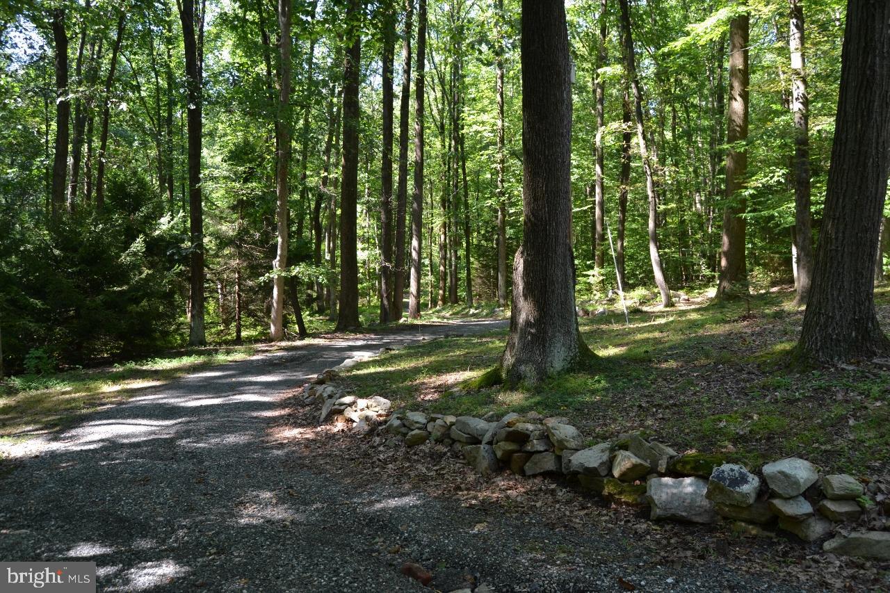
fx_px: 667
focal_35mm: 27
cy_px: 296
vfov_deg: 47.9
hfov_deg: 67.4
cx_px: 445
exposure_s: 1/125
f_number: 5.6
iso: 400
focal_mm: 18
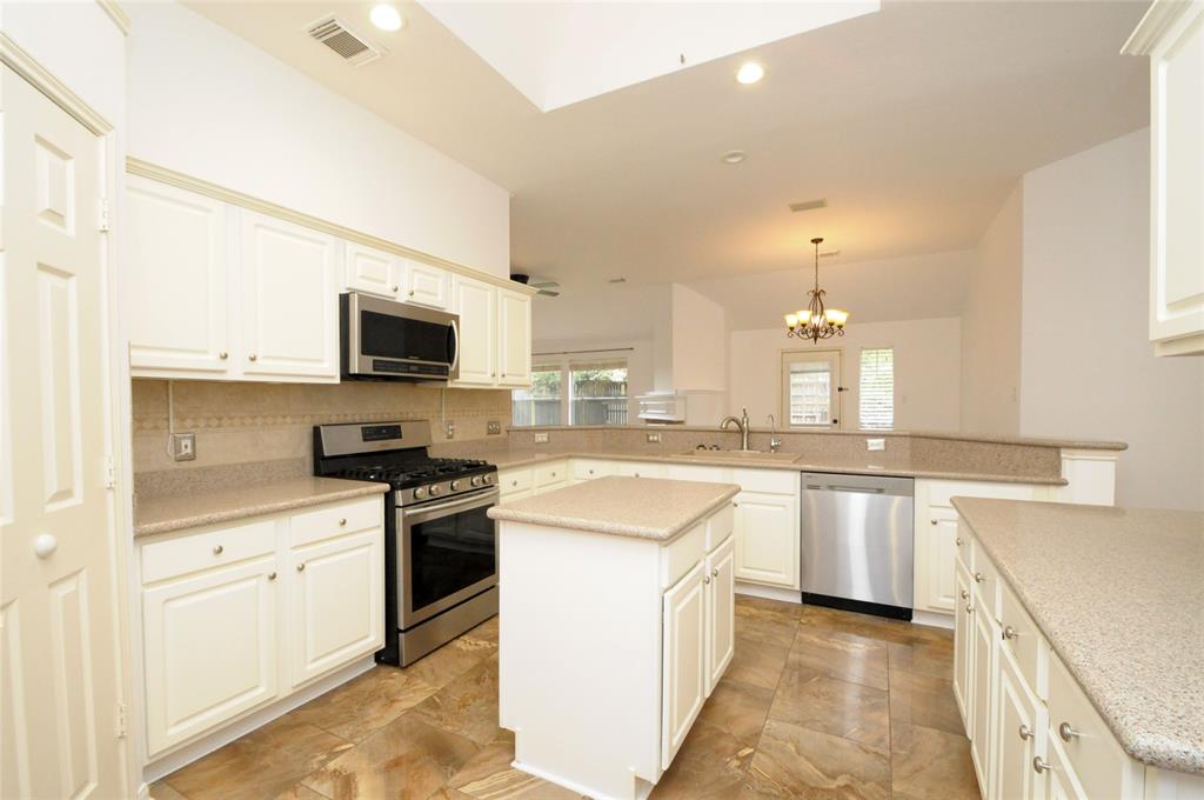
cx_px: 602
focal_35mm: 15
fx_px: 501
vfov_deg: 77.2
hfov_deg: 100.5
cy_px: 400
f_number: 10
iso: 3200
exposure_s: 1/100
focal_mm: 10
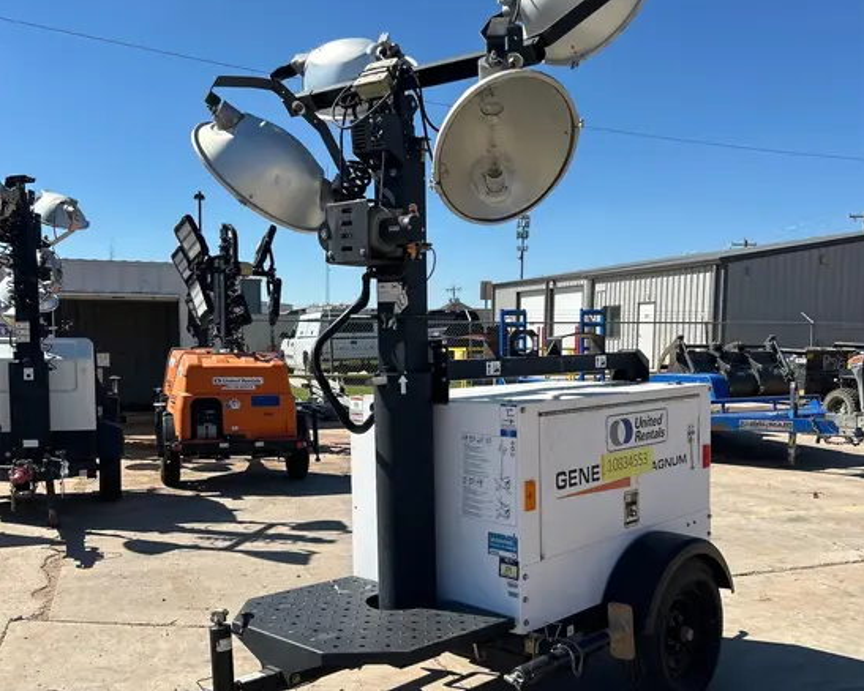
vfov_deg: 43.1
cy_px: 424
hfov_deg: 52.8
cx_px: 433
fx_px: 870
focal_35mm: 34
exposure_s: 1/4444
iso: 50
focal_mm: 5.7
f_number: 1.5
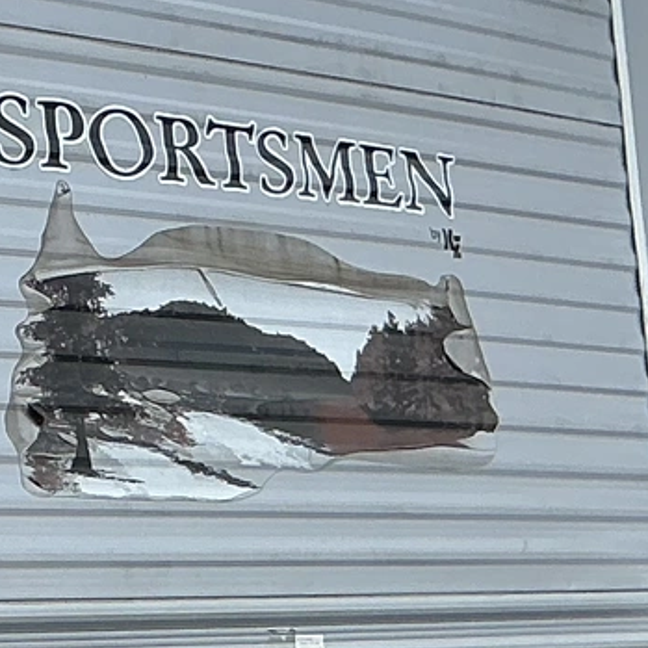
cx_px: -778
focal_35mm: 142
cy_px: 546
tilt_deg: +0.1
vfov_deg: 12.2
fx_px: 3007
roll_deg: -2.0
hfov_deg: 10.9
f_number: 1.8
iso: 25
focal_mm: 3
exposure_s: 1/1577
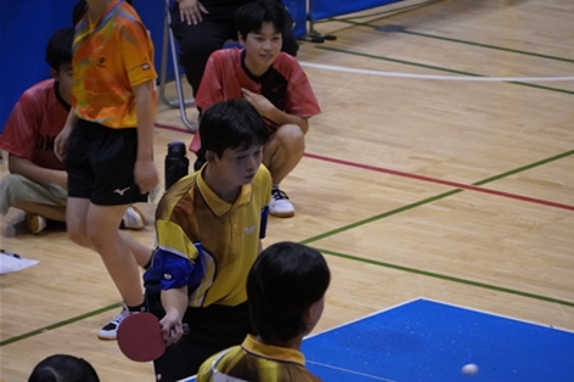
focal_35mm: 315
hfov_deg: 6.5
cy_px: 191
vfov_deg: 4.4
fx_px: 5018
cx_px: 287
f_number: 6.3
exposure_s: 1/250
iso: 6400
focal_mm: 210
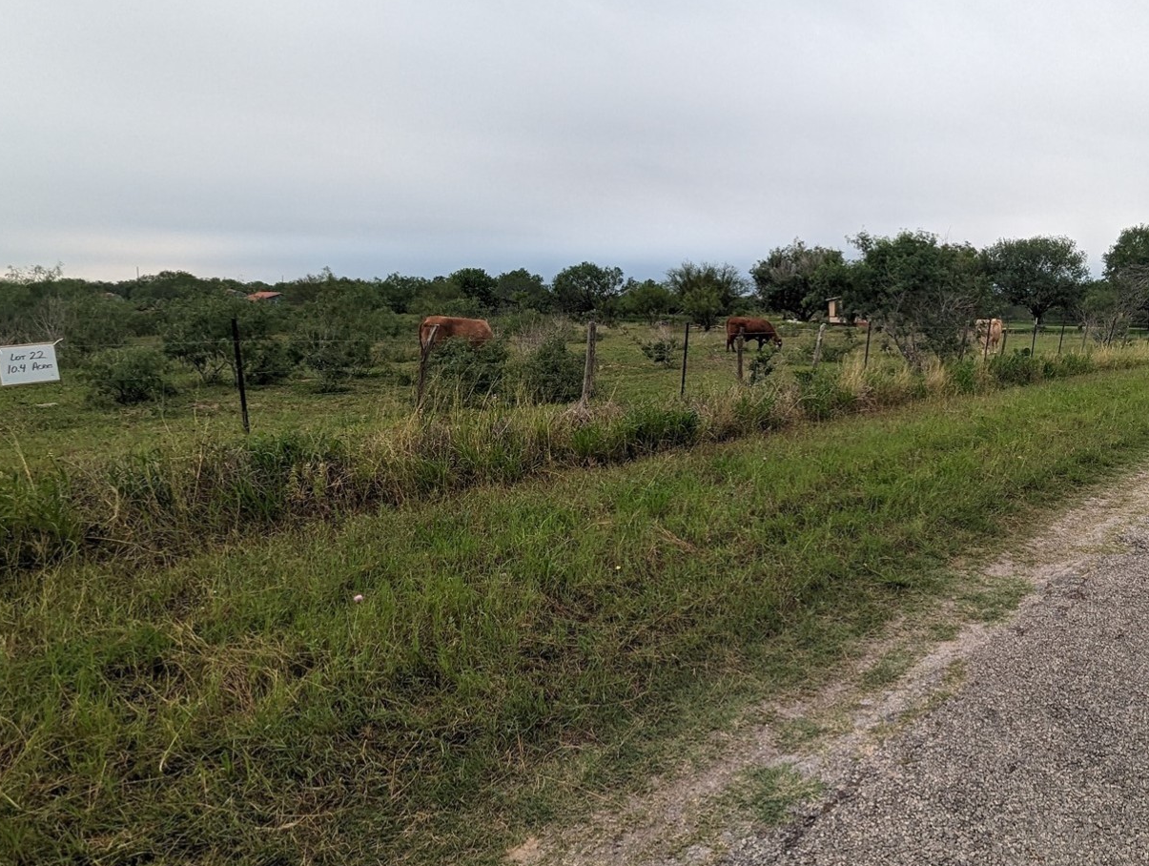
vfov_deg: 61.1
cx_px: 792
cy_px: 391
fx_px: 731
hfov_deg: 73.3
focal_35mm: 22
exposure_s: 1/449
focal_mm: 1.95
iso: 48
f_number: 2.2
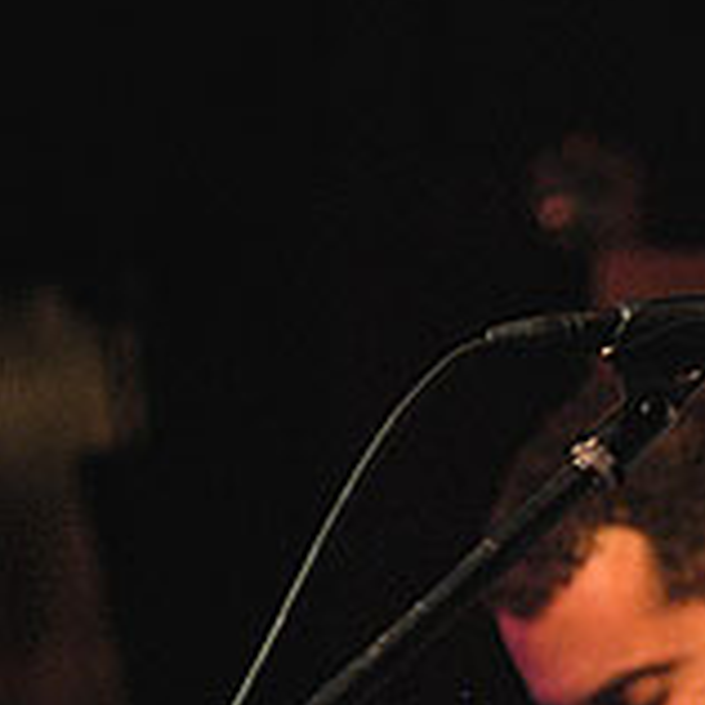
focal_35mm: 370
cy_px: 669
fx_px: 8525
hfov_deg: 4.7
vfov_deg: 4.7
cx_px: 1035
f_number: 2.8
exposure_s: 1/60
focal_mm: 92
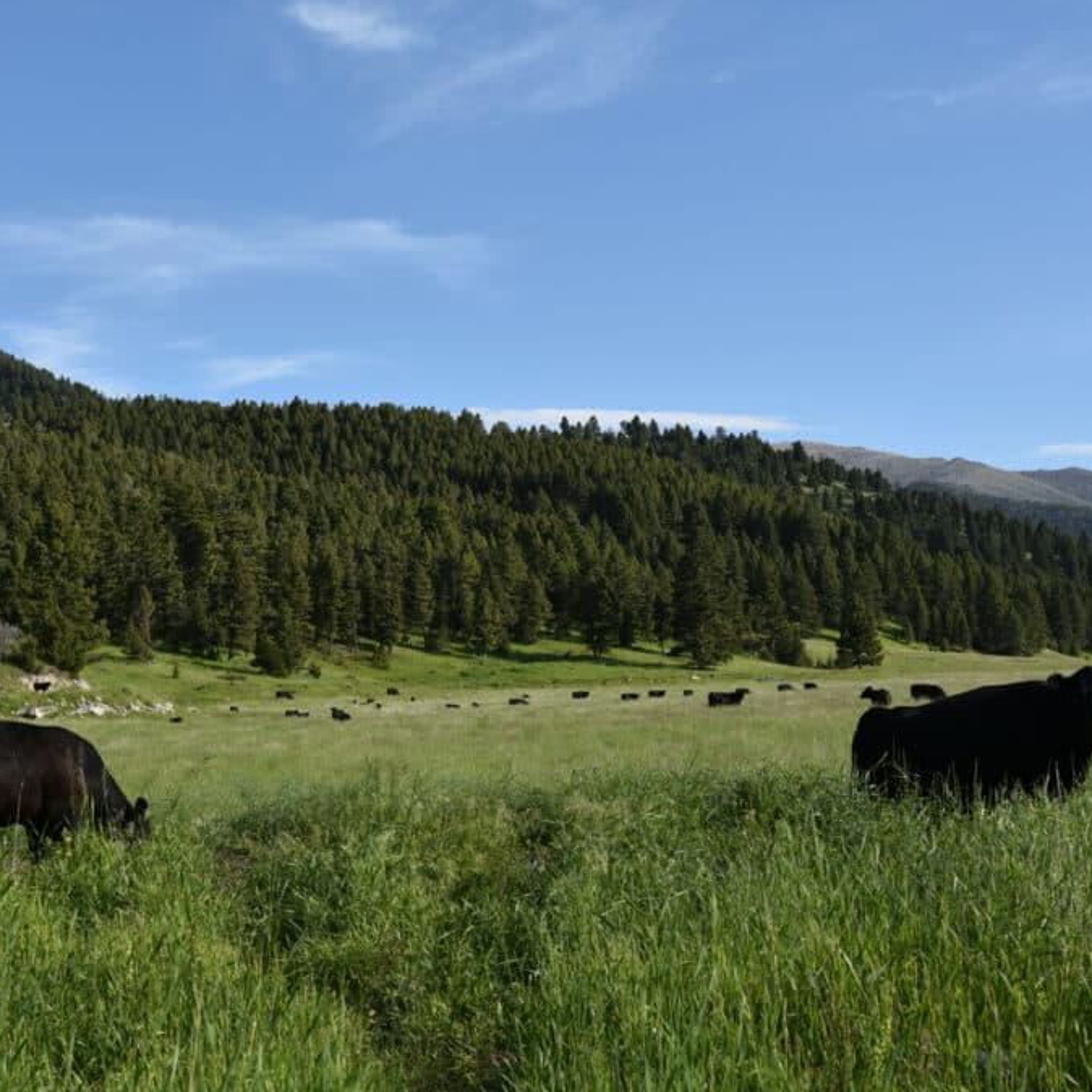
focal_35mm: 62
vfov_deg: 27.7
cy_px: 546
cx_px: 541
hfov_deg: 27.7
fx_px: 2213
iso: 200
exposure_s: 1/320
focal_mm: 48
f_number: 9
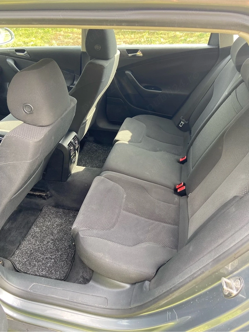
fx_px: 249
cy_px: 166
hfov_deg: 53.1
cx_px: 124
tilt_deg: -35.9
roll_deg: -0.2
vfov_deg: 67.3
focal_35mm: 26
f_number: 1.8
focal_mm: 4.25
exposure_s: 1/121
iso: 100
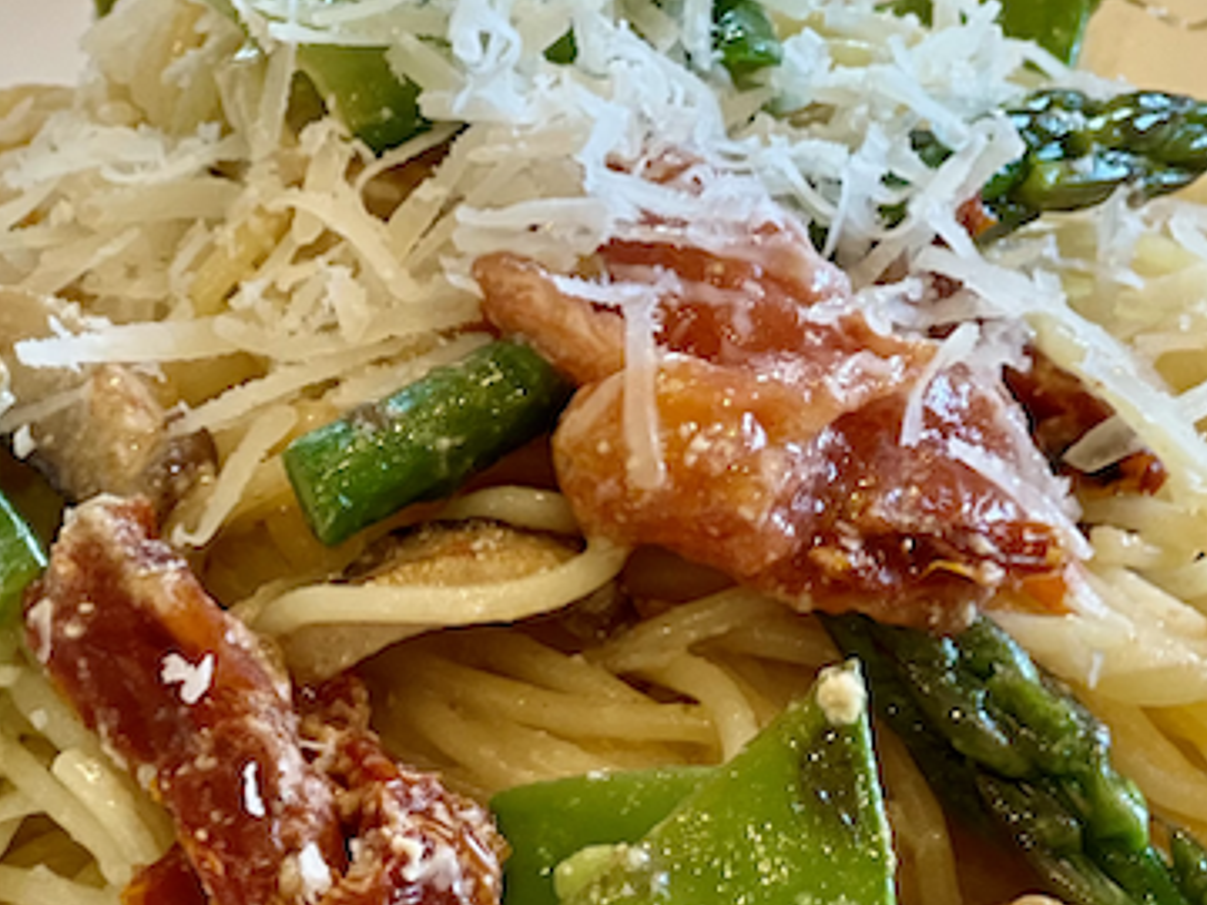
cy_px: 811
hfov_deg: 9.2
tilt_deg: -42.0
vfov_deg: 6.9
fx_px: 7462
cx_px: 818
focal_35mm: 214
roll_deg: -1.5
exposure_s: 1/40
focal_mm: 9
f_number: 2.8
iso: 160
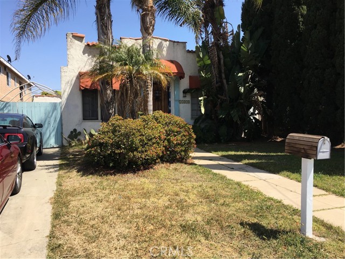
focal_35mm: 29
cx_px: 172
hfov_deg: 61.7
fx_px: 289
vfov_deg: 48.2
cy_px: 130
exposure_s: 1/1012
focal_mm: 4.15
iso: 25
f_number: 2.2
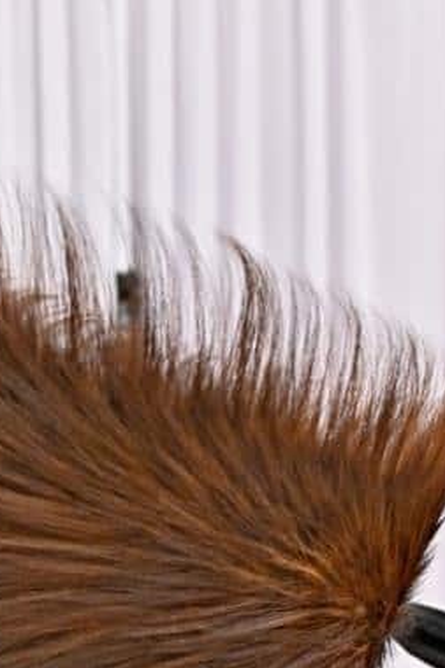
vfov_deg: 21.0
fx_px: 1652
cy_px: 840
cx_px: -101
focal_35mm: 89
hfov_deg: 14.8
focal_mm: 33
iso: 640
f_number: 4
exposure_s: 1/200
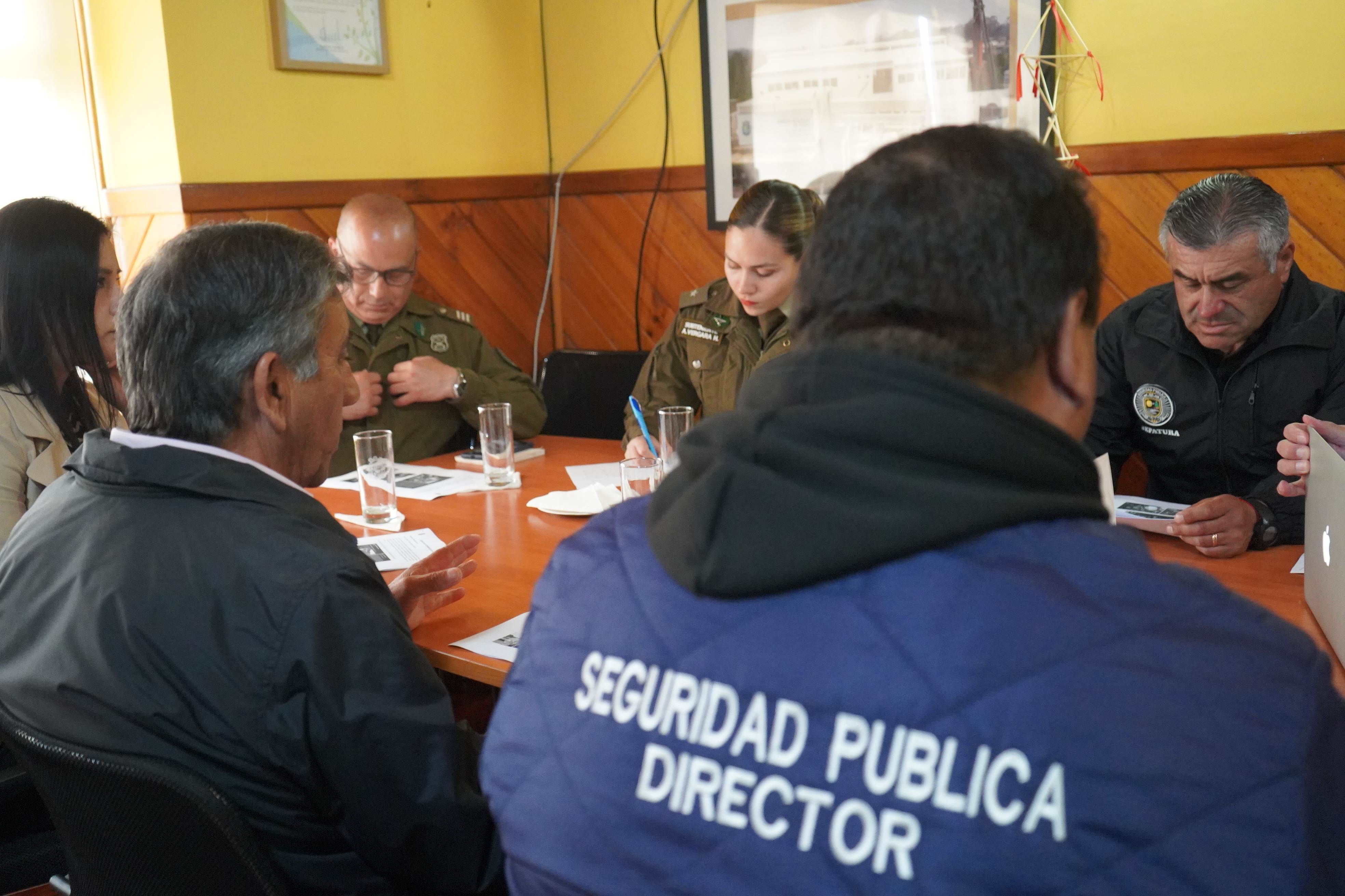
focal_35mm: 33
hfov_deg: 57.2
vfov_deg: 40.0
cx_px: 672
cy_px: 448
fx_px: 1233
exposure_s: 1/160
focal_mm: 33
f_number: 4
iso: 12800
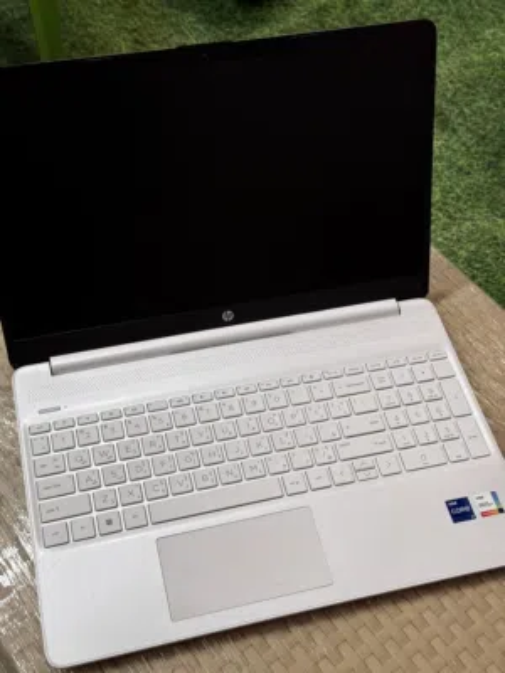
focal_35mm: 48
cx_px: 252
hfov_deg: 30.3
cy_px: 336
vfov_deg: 39.7
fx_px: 934
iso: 160
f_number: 1.78
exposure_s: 1/51
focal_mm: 6.76
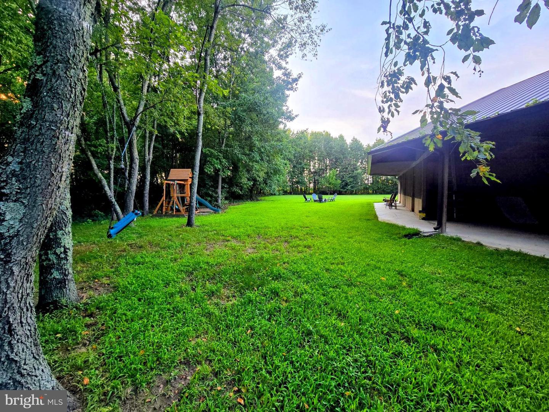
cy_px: 206
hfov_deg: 106.2
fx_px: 206
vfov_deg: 89.9
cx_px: 274
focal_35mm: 13
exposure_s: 1/217
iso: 50
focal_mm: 2.2
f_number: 2.2
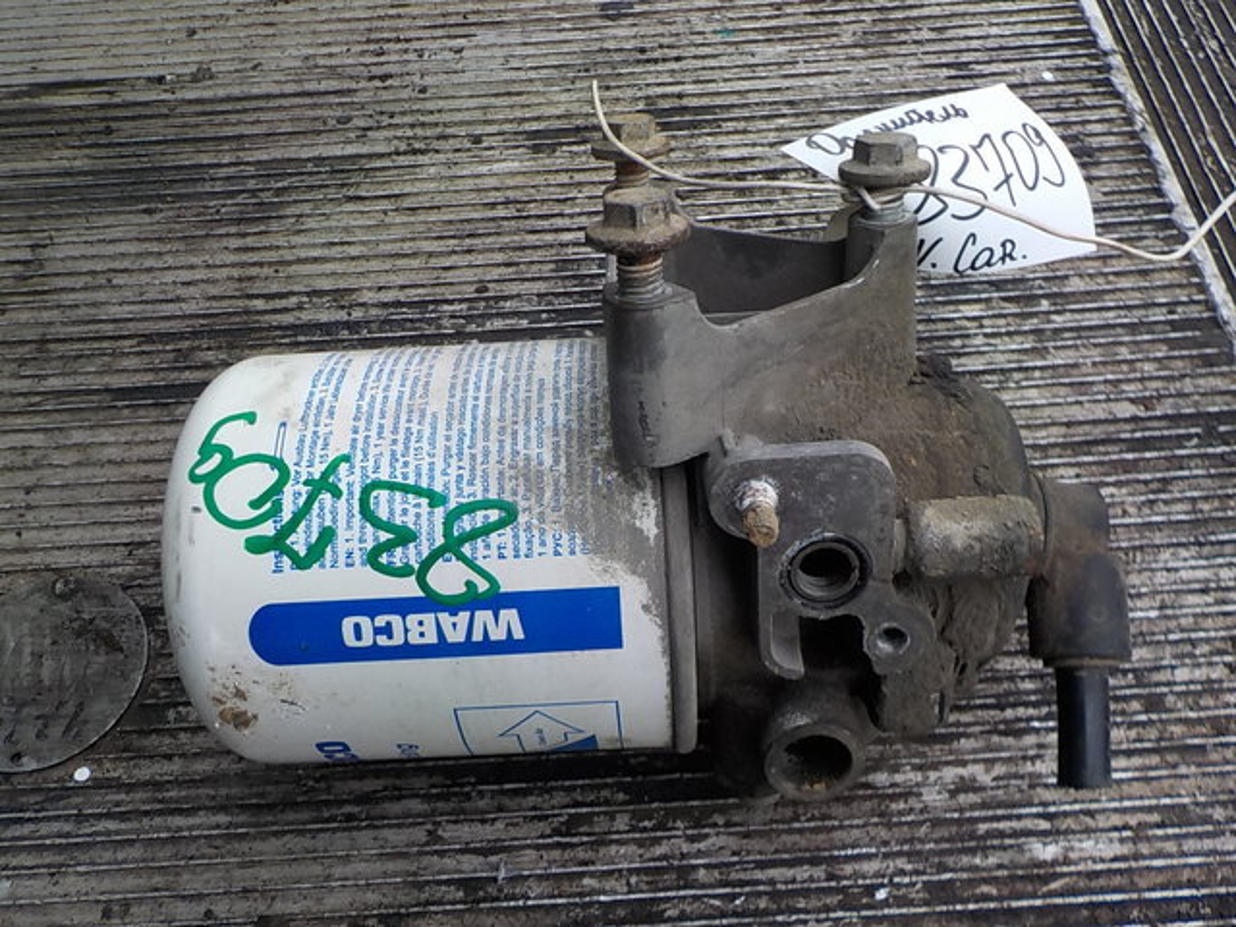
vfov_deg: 46.8
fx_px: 1071
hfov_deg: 60.0
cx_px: 618
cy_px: 464
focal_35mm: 30
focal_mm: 4.1
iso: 125
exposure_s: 1/200
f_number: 3.3
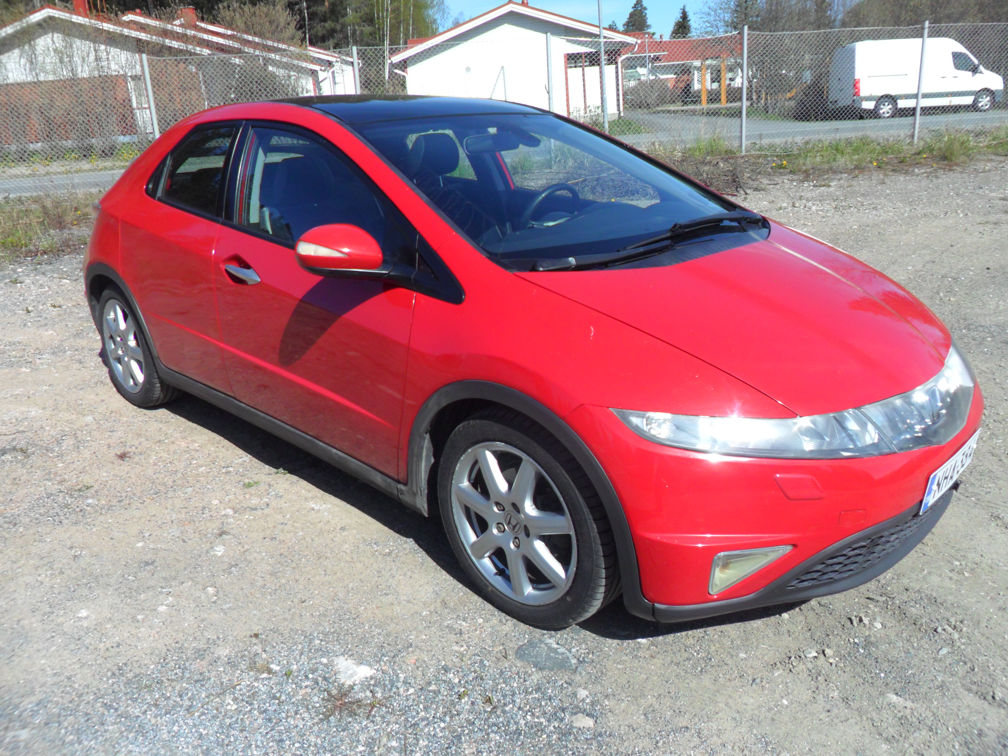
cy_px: 378
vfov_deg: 51.4
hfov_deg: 65.3
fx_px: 786
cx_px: 504
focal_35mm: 27
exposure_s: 1/180
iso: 80
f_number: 8.9
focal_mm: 4.9
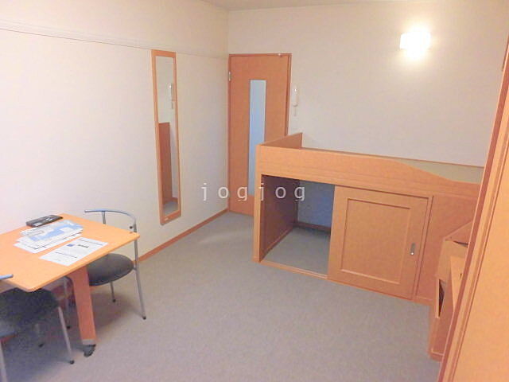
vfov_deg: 56.8
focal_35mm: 24
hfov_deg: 71.6
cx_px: 254
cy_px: 191
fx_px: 353
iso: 320
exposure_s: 1/30
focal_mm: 4.3
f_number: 3.1
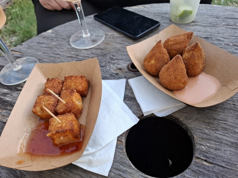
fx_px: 158
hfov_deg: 73.9
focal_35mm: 23
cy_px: 89
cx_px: 119
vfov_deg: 58.9
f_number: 1.8
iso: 50
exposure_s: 1/100
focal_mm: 5.54
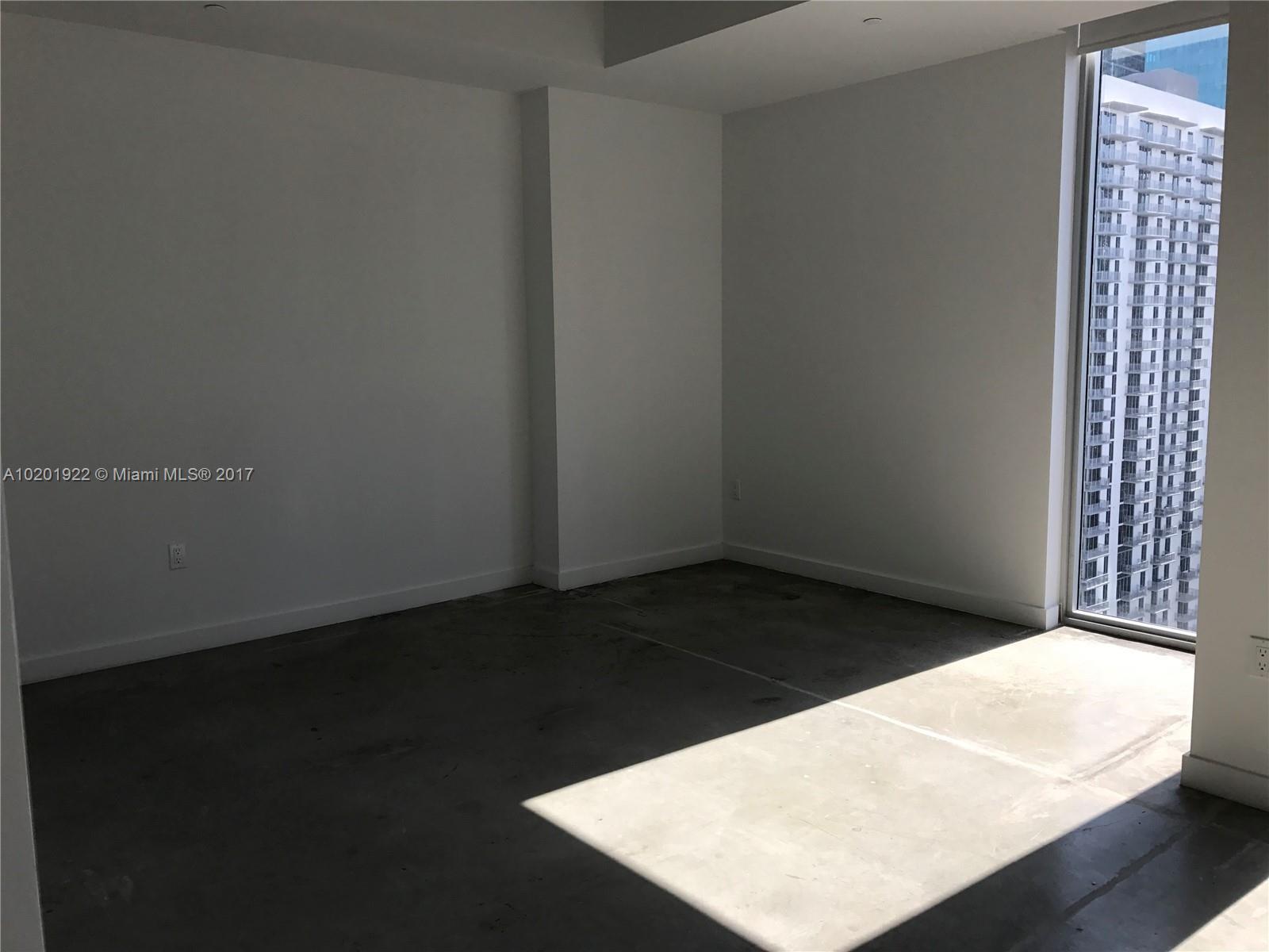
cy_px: 476
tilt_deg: -6.6
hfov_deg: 63.4
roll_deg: +1.2
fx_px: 1026
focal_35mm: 28
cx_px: 634
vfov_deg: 49.7
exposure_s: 1/486
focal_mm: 3.99
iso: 20
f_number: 1.8
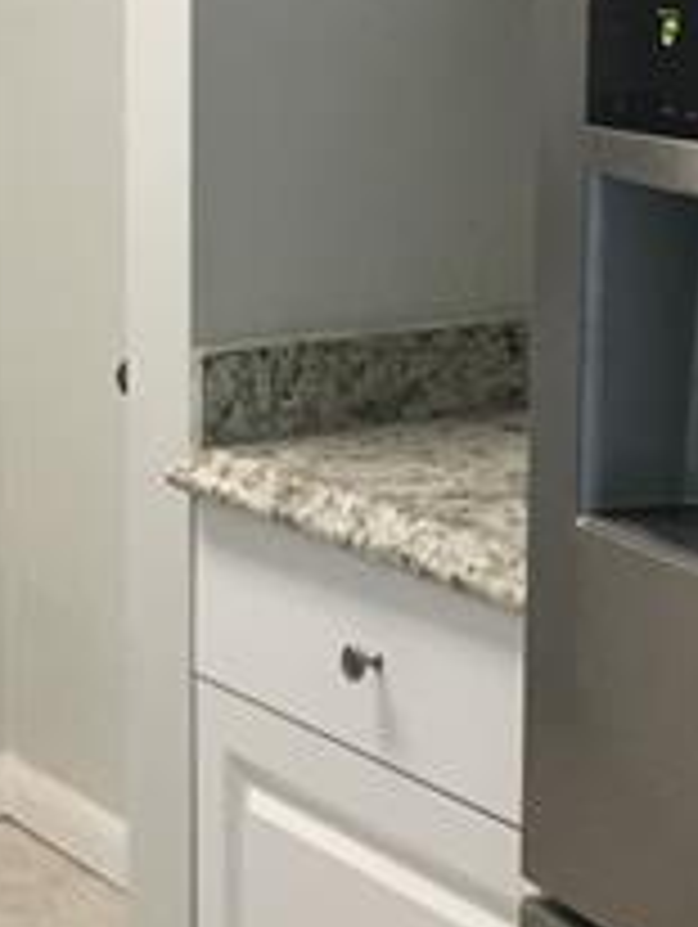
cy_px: 256
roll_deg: -0.5
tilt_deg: -8.8
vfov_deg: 18.1
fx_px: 2898
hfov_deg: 13.7
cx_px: 432
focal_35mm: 108
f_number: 2.2
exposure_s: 1/30
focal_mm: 4.15
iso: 80
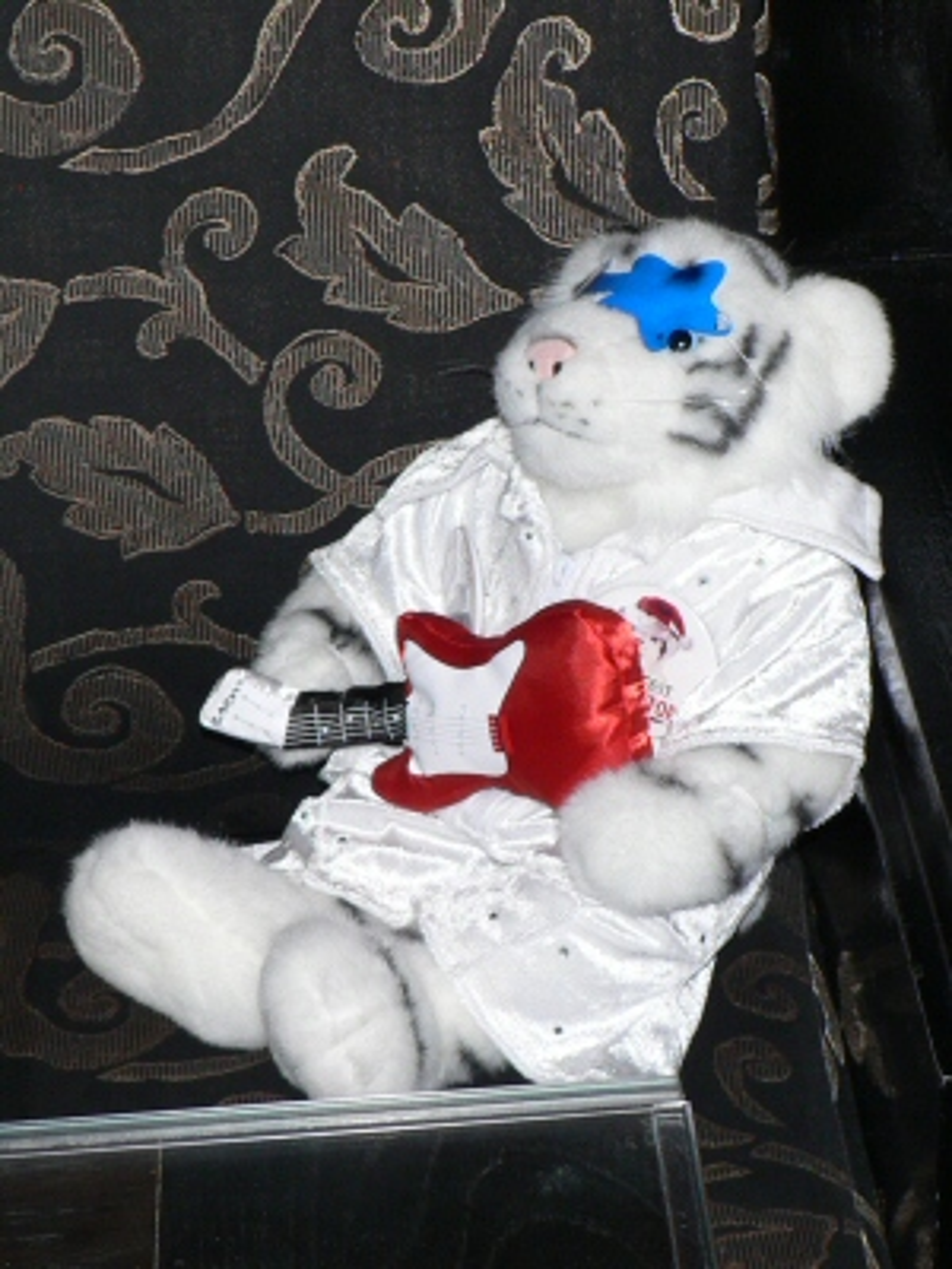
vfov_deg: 31.2
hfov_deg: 23.7
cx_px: 476
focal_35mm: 62
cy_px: 634
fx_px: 2273
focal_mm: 10.4
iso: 100
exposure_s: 1/60
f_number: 4
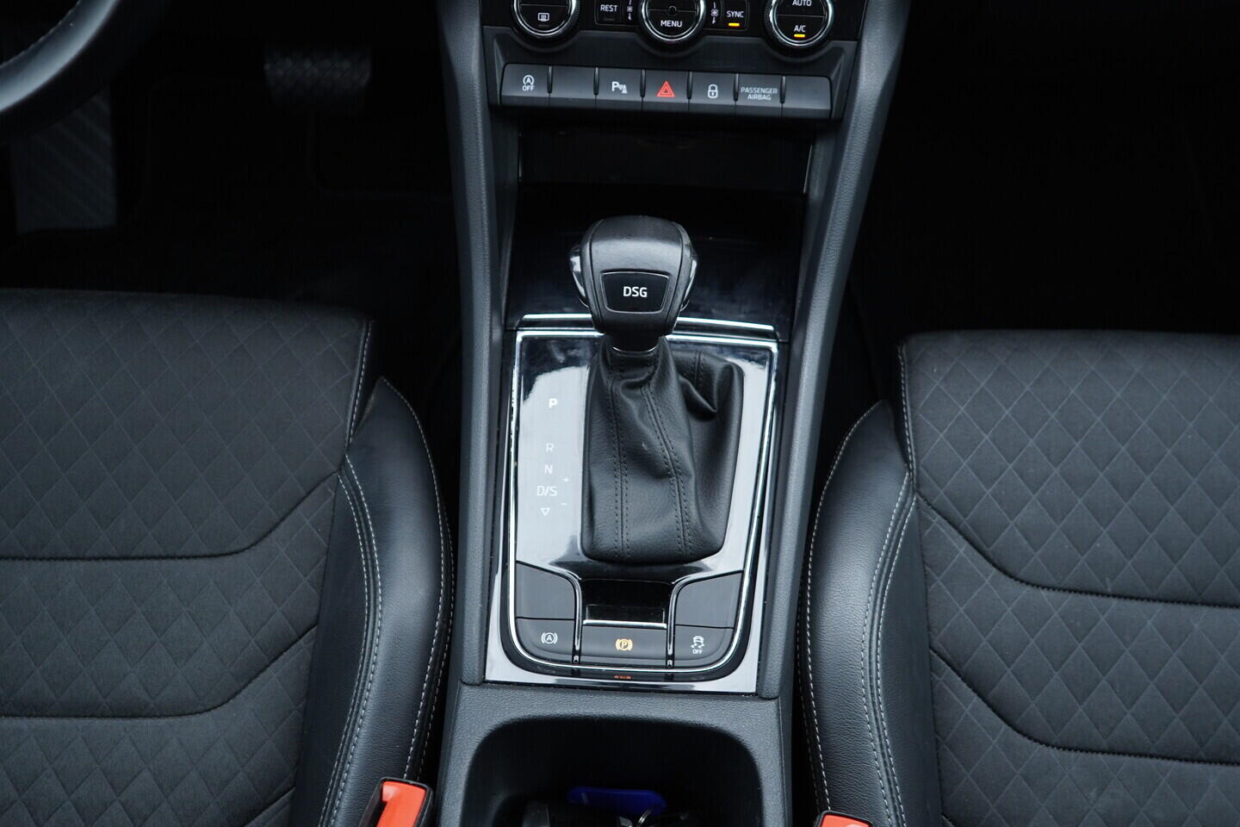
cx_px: 620
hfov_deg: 53.1
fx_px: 1240
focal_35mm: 36
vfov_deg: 36.9
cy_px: 414
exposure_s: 1/40
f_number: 2.8
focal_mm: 24
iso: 320
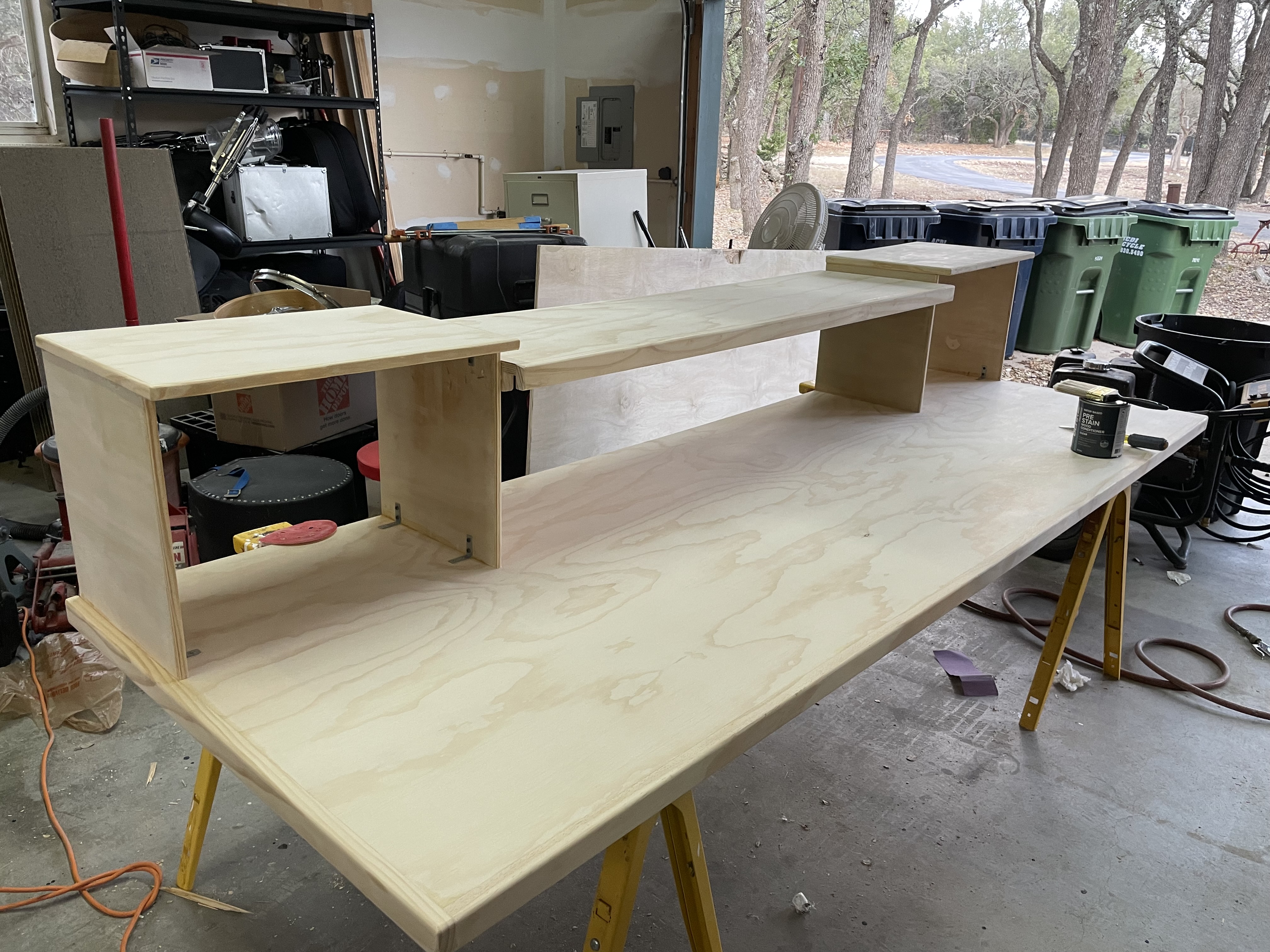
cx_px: 635
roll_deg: -1.5
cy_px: 476
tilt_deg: -19.7
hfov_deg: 67.3
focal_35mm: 26
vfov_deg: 53.1
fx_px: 954
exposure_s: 1/60
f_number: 1.6
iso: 100
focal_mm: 4.2
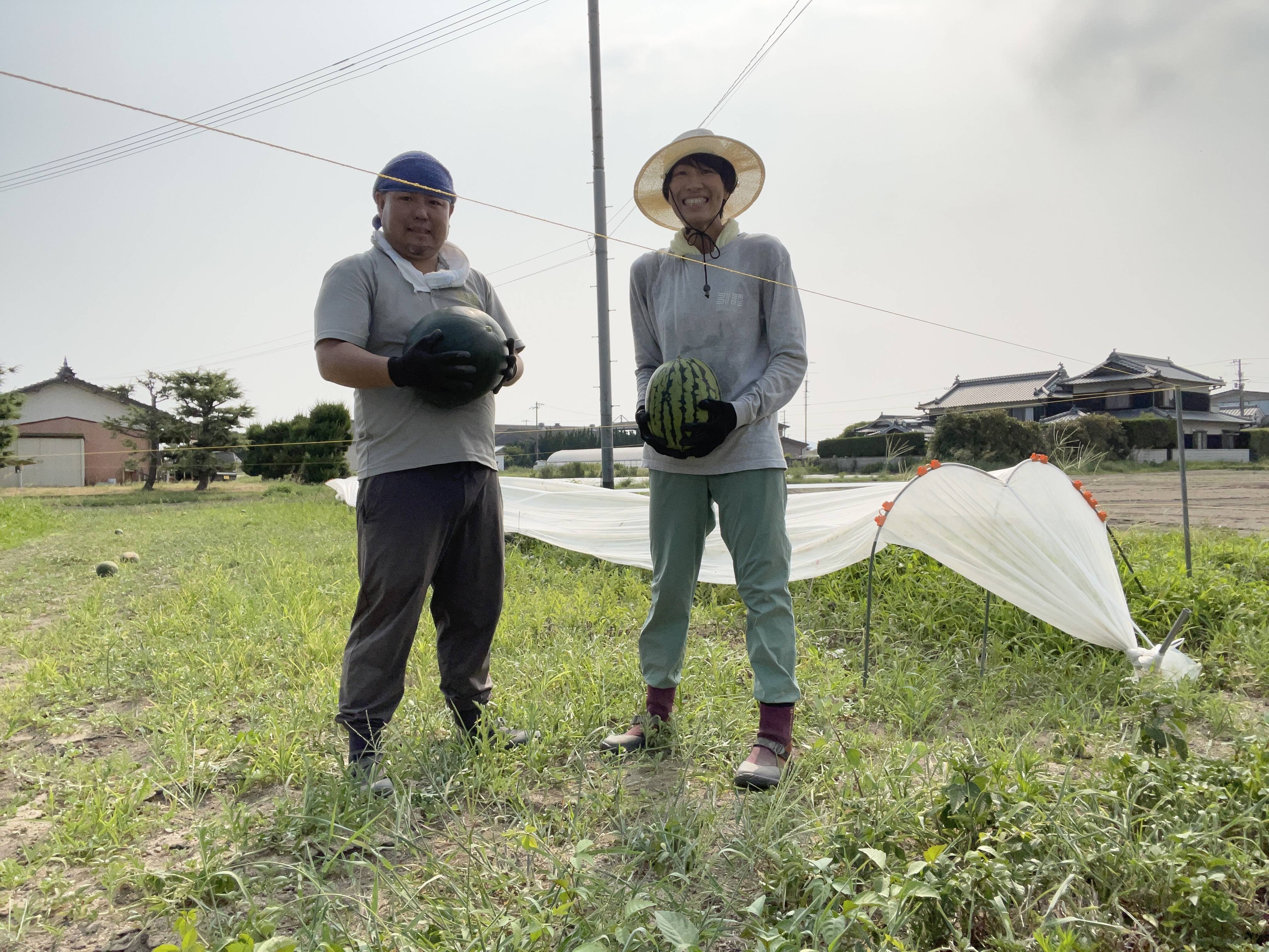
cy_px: 476
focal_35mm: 23
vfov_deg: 58.9
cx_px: 634
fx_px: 843
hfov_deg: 73.9
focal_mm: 2.71
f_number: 2.2
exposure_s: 1/3831
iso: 25
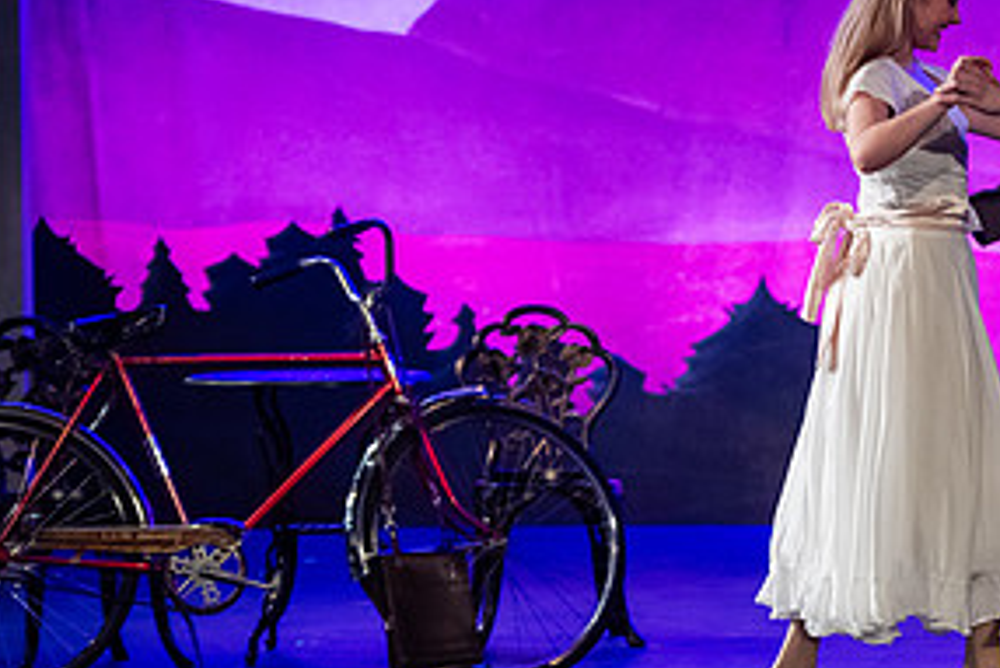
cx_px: 983
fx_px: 5919
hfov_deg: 9.6
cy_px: 219
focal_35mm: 213
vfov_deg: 6.5
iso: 4000
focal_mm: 105
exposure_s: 1/200
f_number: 2.8
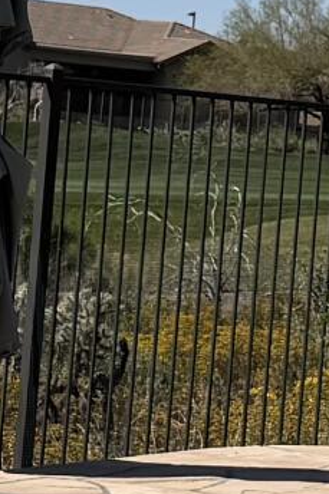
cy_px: 131
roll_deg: -4.8
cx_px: 567
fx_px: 2991
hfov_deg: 6.2
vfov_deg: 9.4
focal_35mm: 218
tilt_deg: +0.0
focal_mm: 6.76
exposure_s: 1/8130
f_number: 1.78
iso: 80
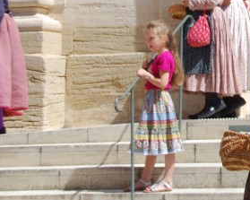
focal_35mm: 172
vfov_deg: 8.9
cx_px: 358
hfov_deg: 10.9
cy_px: 2
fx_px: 1272
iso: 100
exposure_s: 1/250
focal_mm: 38
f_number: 8
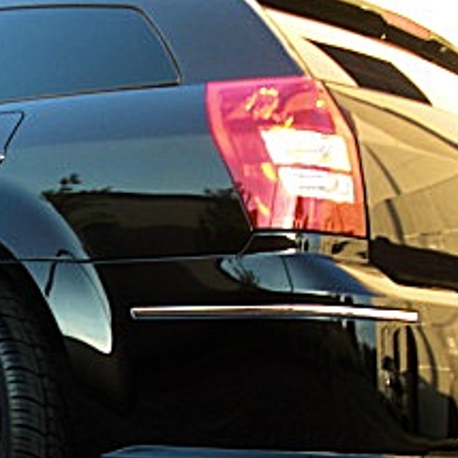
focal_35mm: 95
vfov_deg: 18.0
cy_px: 402
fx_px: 1422
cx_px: 21
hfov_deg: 17.9
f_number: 2.8
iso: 50
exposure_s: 1/60
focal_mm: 6.3
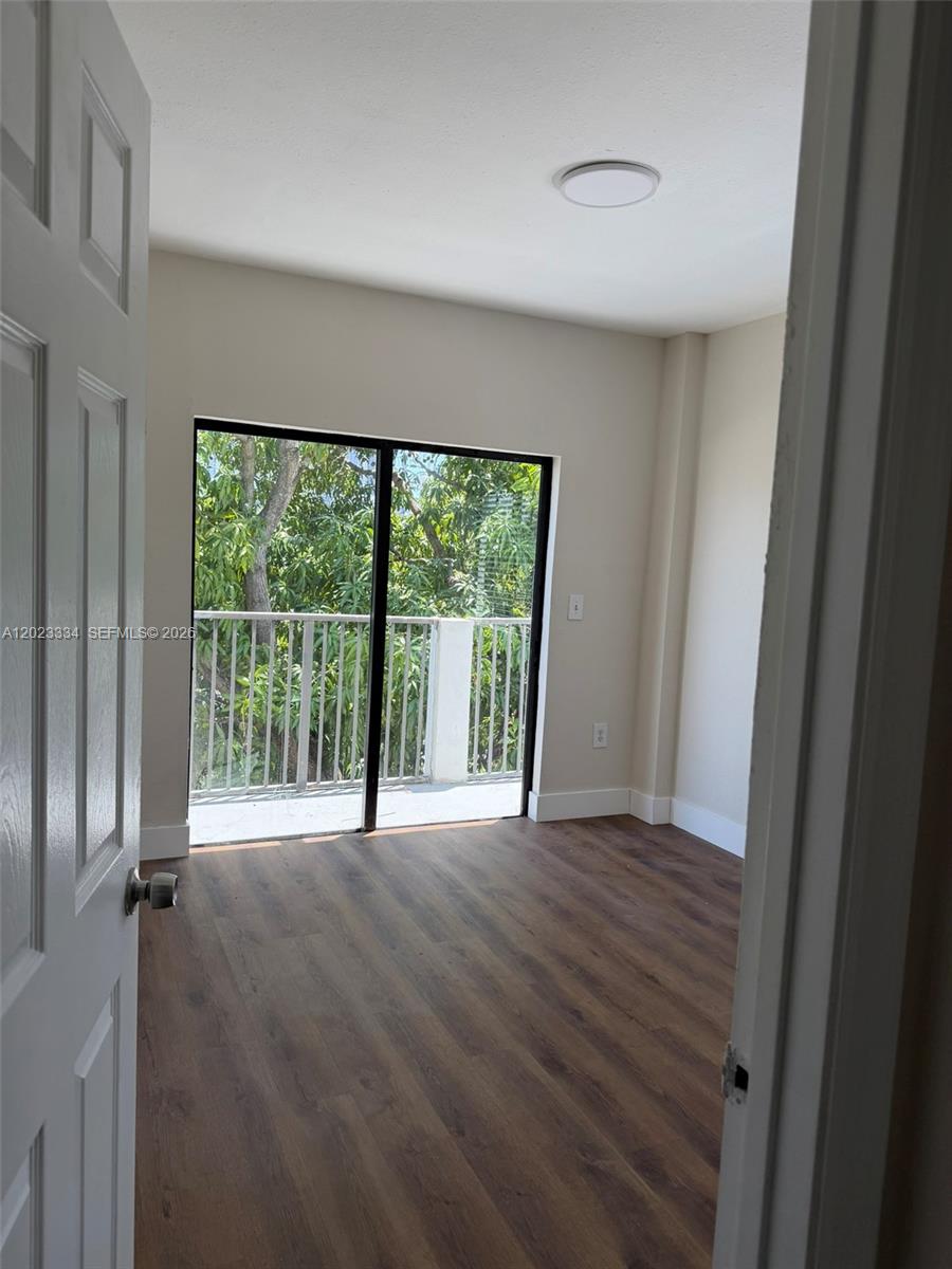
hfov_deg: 56.8
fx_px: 880
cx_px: 476
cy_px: 634
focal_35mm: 24
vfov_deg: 71.6
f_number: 1.78
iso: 100
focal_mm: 6.76
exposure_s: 1/575
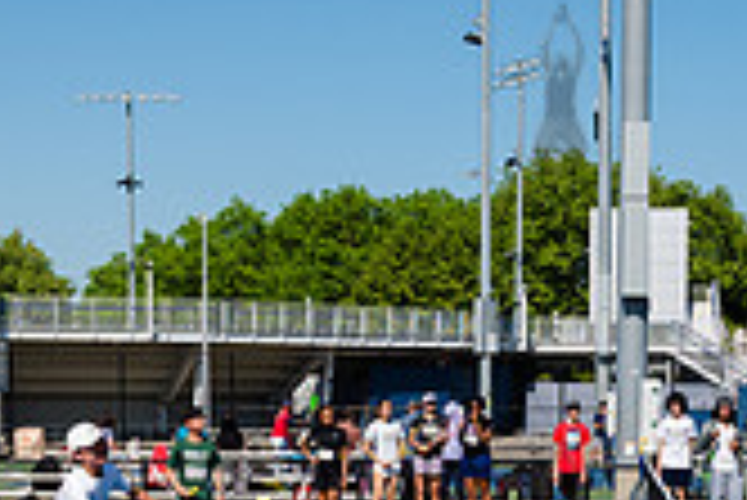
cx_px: 558
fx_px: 1765
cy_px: 516
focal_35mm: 85
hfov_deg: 23.7
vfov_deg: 15.8
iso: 200
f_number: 4.5
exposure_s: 1/1600
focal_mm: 24
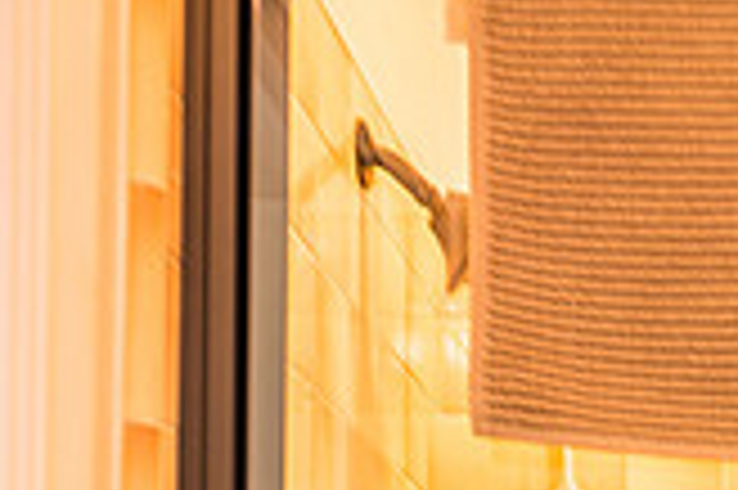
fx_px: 1741
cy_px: 856
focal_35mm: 85
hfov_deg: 22.7
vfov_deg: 14.3
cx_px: 796
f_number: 5.6
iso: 64
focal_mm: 24
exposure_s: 1/2.5
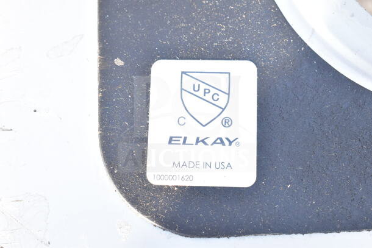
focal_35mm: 60
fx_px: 620
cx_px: 186
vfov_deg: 22.6
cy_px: 124
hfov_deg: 33.4
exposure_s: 1/320
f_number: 9
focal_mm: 40
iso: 1600
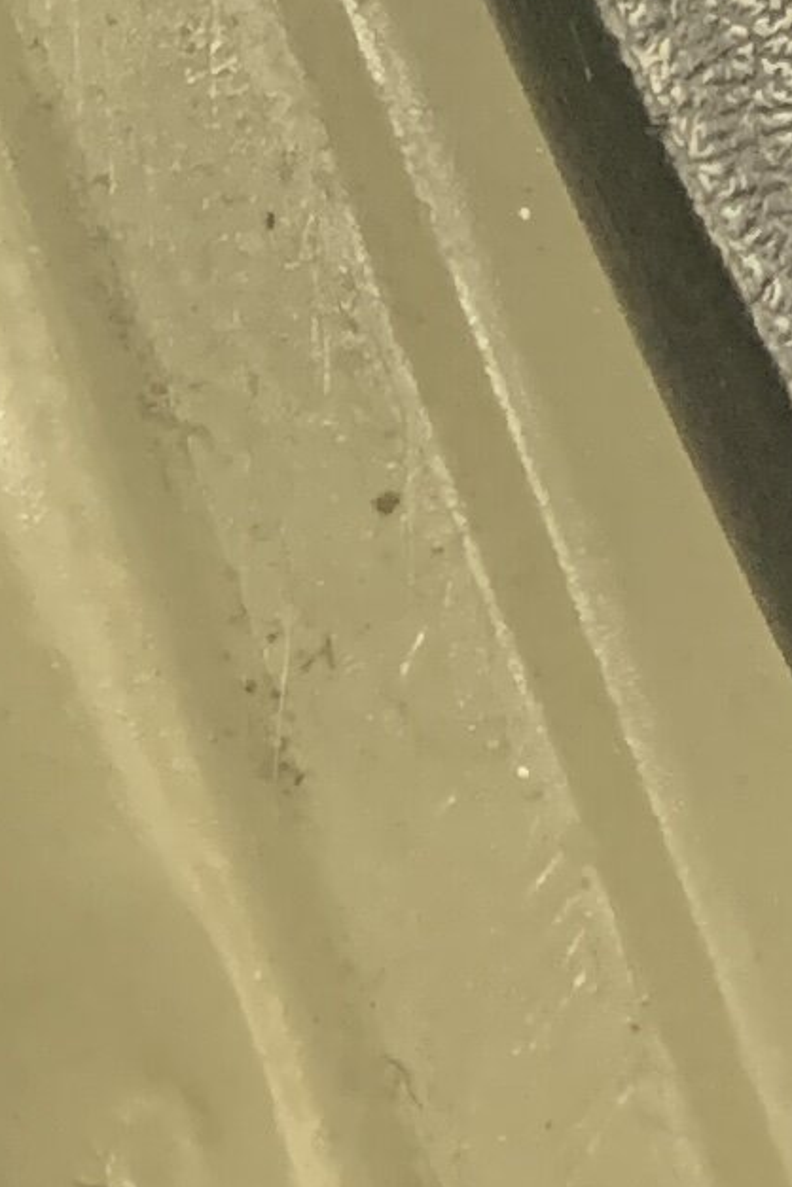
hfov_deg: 7.7
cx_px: -388
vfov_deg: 10.3
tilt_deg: -51.6
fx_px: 5742
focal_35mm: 174
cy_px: -1592
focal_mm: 4.25
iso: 400
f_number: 1.8
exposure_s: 1/40
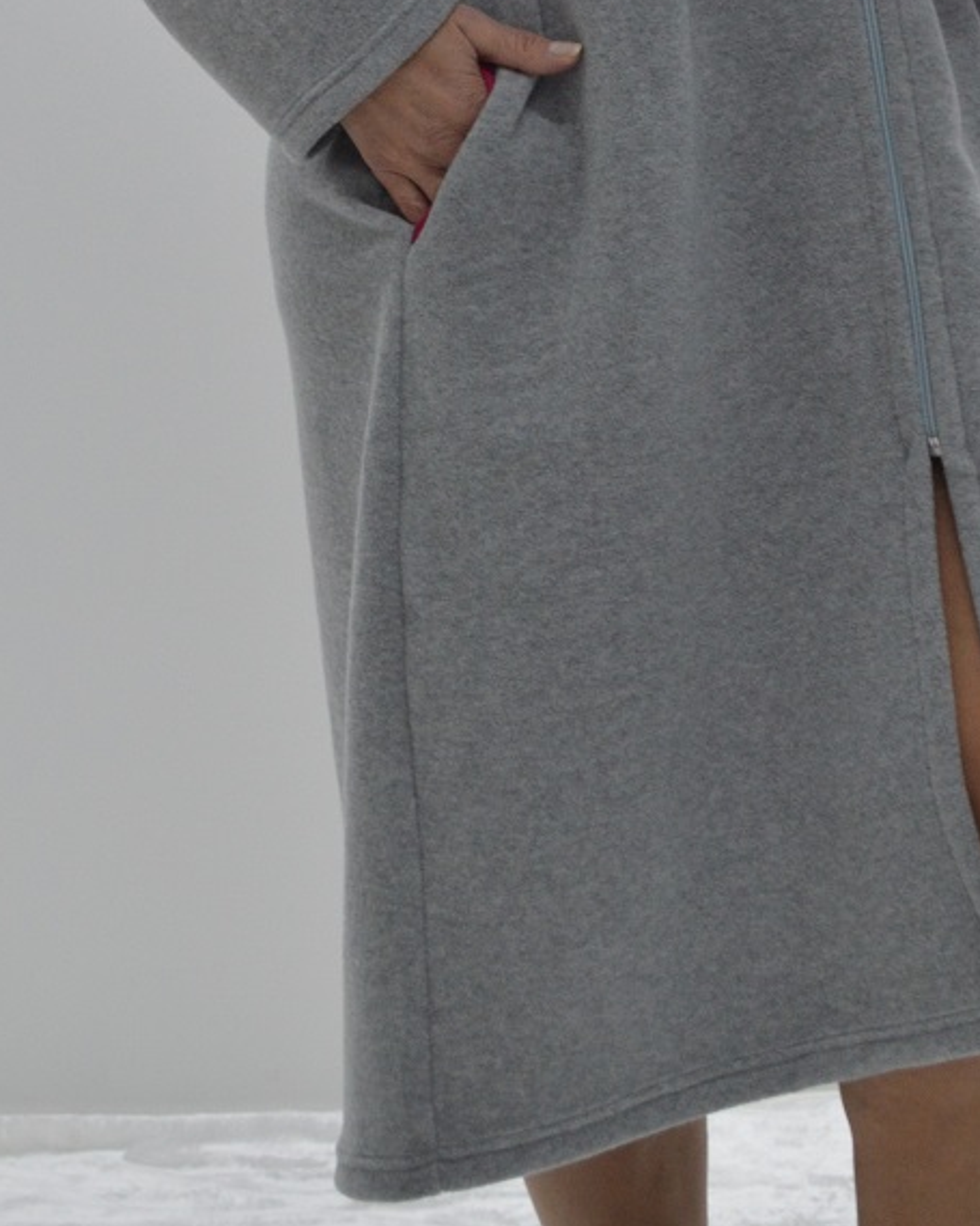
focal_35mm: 130
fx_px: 4723
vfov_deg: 14.6
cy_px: 103
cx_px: 687
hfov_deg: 11.8
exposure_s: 1/100
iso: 400
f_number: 5
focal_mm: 35
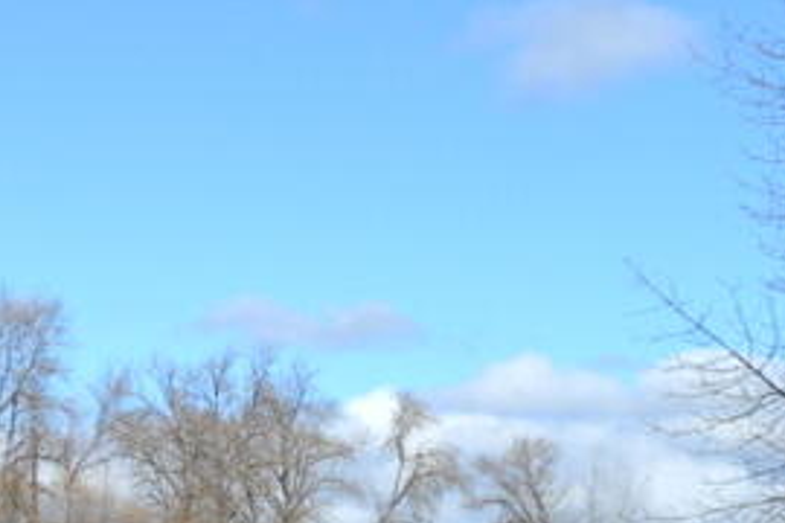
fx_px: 2878
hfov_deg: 14.0
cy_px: 253
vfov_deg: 10.4
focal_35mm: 132
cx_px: -576
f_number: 8
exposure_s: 1/250
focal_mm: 22
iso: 100
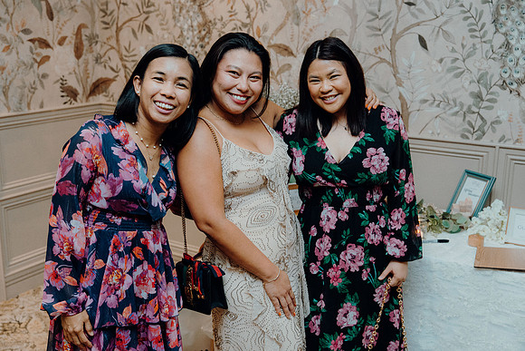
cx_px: 262
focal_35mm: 42
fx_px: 613
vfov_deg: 31.9
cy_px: 176
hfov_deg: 46.4
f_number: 3.5
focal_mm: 42
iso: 3200
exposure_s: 1/160
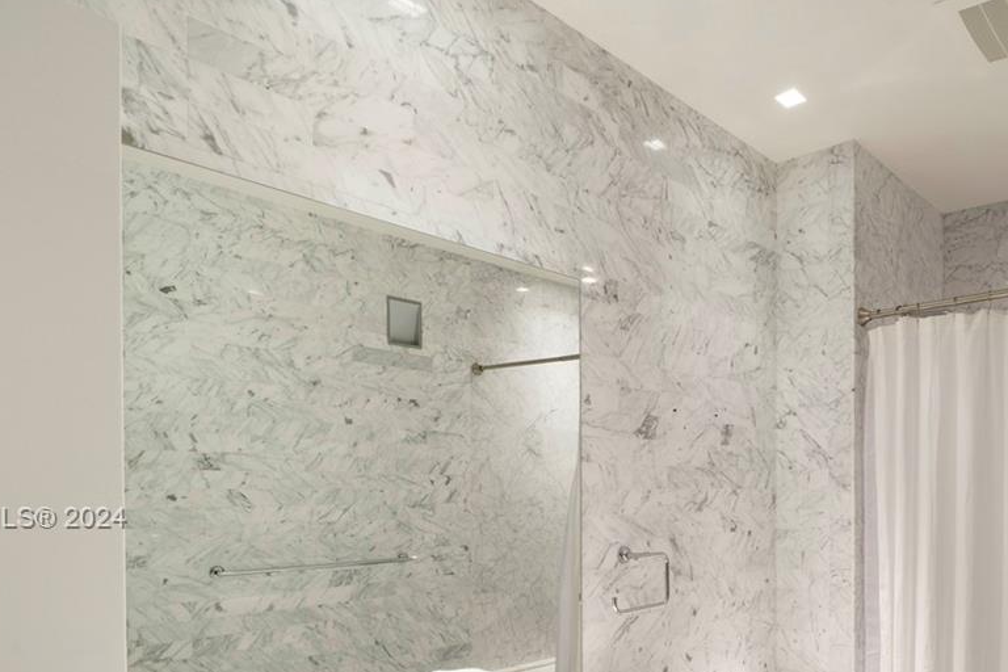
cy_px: 520
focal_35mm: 25
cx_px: 756
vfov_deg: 48.9
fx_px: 700
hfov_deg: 67.0
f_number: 11
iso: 200
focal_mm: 12
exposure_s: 1/2
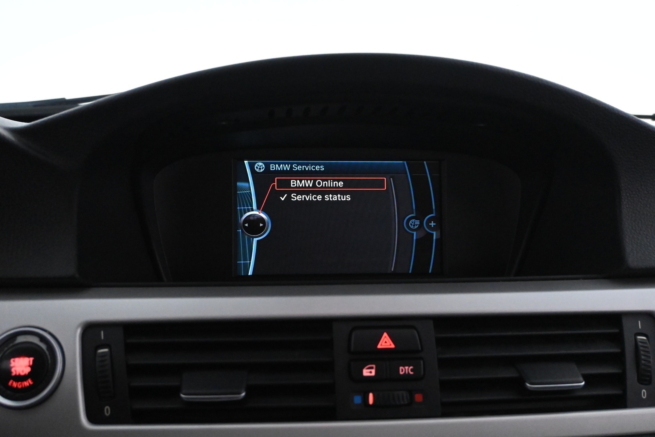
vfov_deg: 36.9
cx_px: 328
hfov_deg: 53.1
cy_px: 218
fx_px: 655
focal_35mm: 36
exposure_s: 1/80
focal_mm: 24
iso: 6400
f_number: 4.5
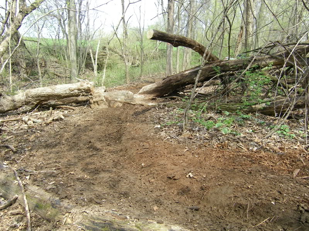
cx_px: 154
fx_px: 250
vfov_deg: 49.7
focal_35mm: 28
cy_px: 116
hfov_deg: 63.4
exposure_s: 1/60
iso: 80
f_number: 7
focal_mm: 4.9
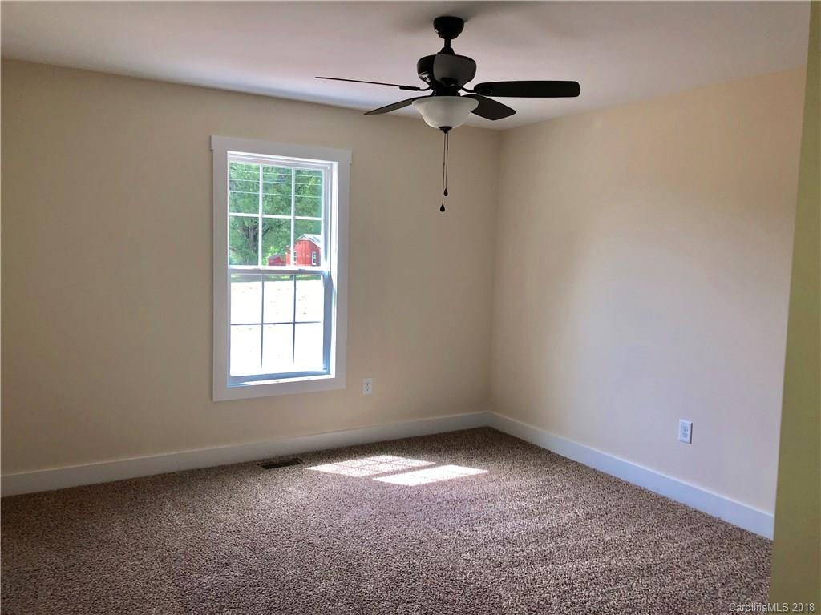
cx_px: 410
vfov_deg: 49.7
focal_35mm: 28
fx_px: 664
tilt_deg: -6.8
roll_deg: -1.1
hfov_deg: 63.4
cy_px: 308
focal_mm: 3.99
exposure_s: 1/120
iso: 32
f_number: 1.8
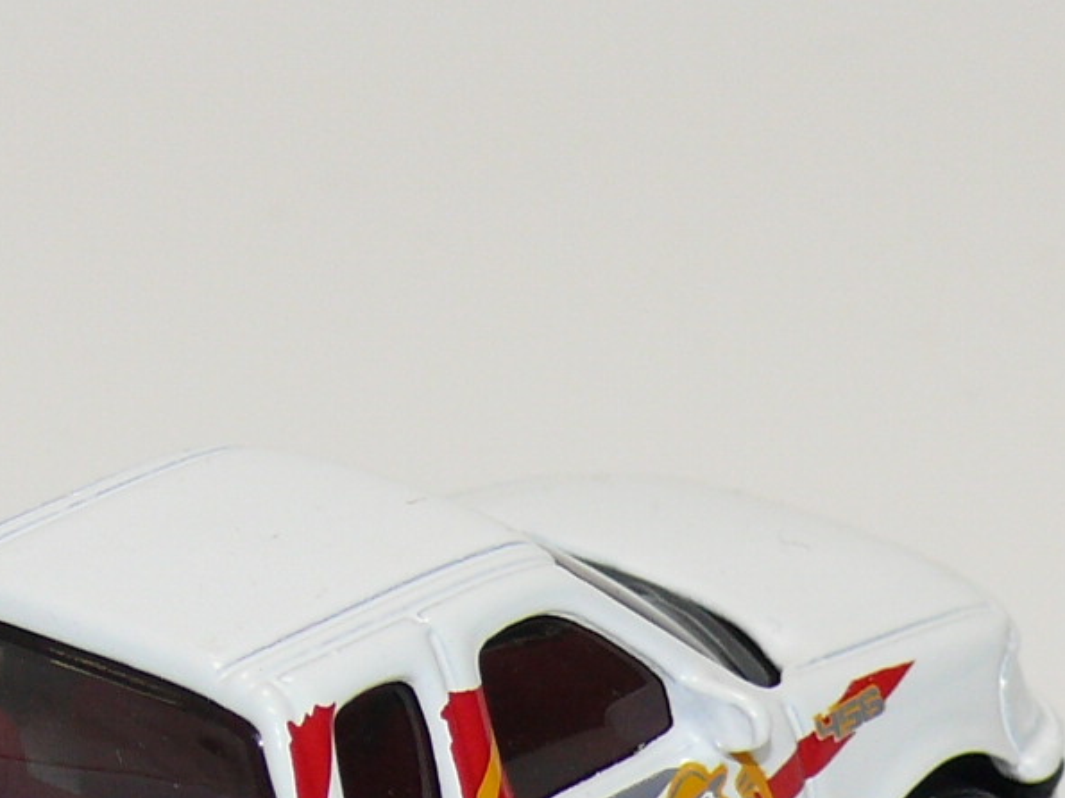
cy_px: 800
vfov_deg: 5.7
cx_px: 331
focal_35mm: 261
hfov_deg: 7.6
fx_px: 8028
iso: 100
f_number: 4
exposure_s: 1/30
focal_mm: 13
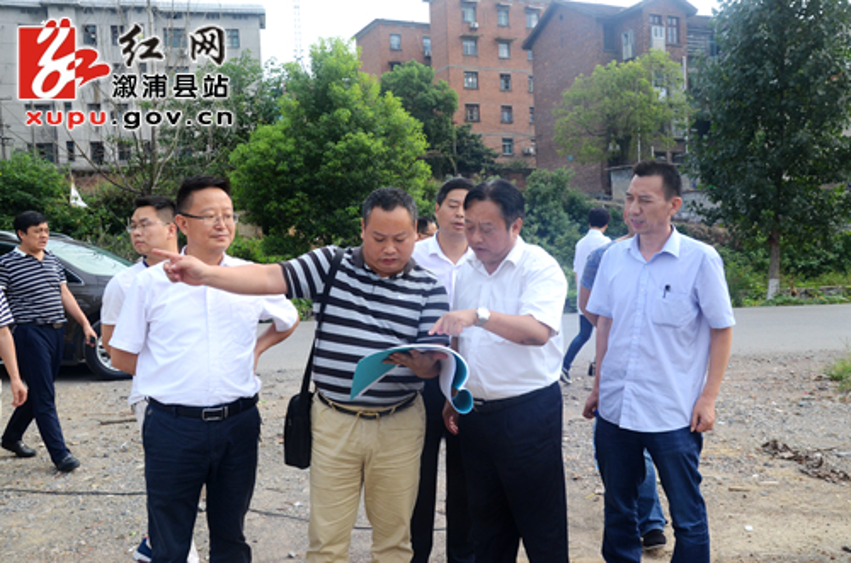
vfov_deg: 36.7
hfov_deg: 53.2
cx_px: 426
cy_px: 282
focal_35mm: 36
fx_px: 849
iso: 800
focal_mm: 24
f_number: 10
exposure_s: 1/400
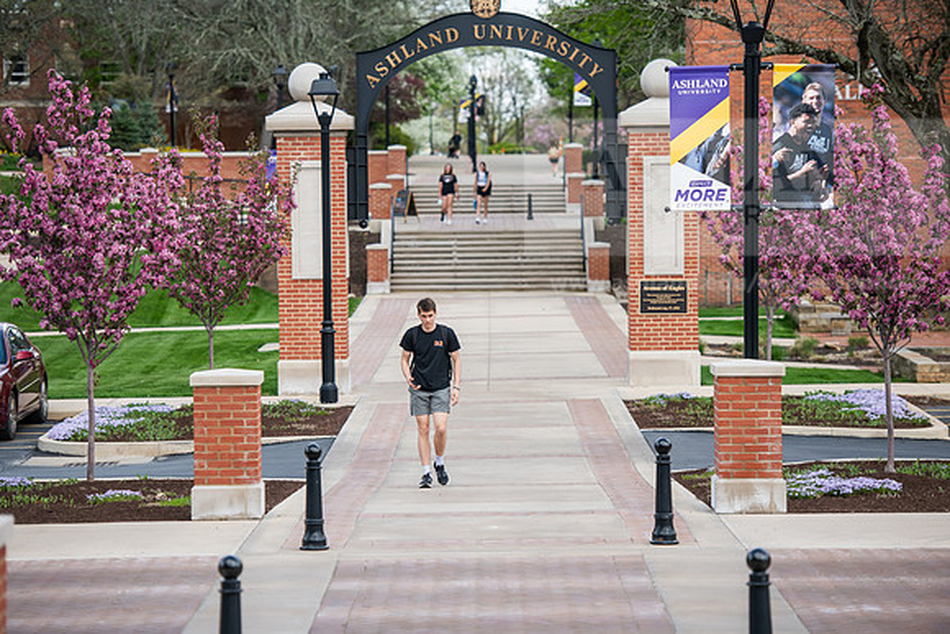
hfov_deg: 15.2
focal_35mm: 135
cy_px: 317
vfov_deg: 10.2
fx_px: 3563
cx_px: 475
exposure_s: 1/800
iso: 200
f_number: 3.2
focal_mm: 135
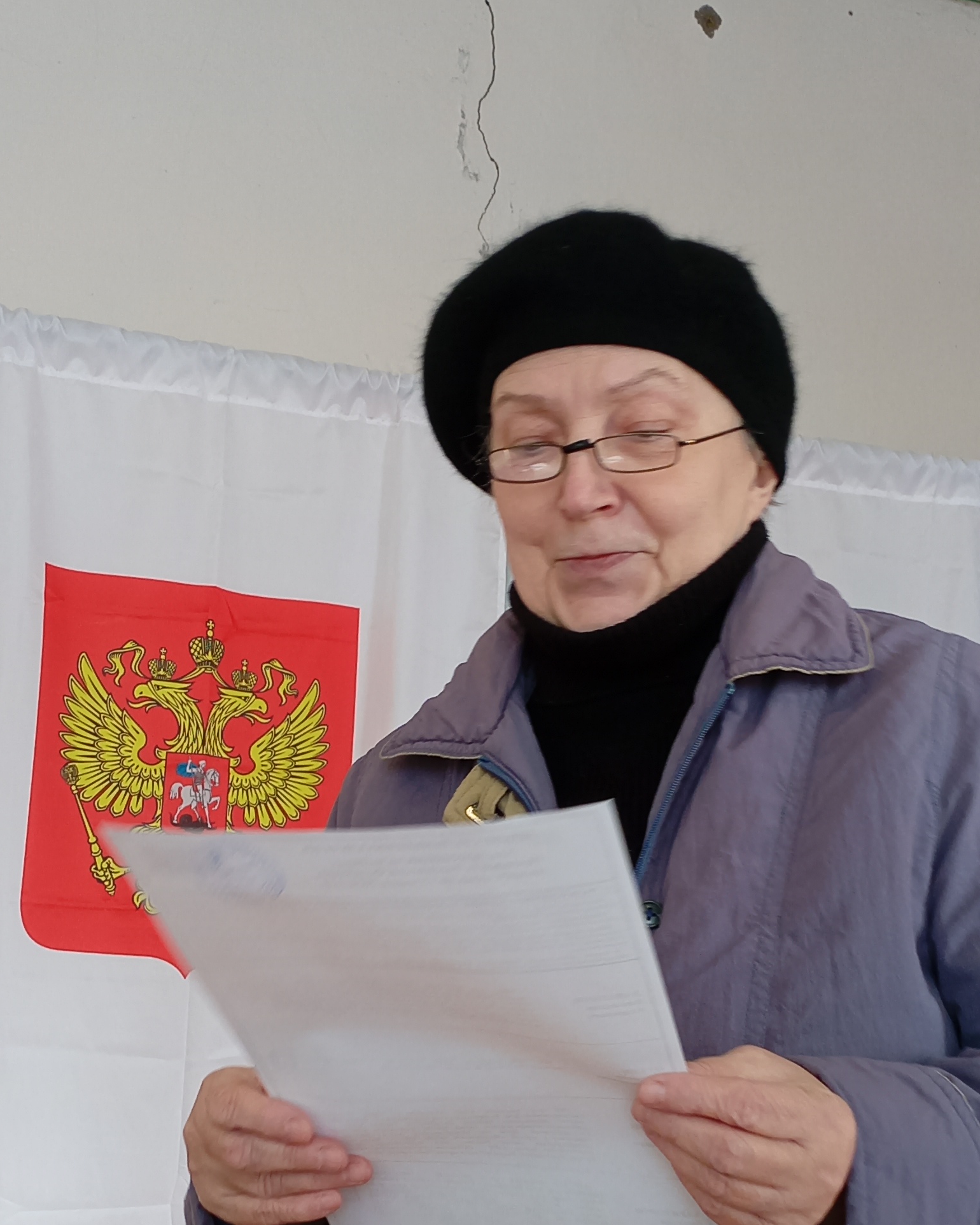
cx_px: 573
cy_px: 824
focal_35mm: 54
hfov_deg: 28.1
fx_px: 1958
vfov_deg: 34.4
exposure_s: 1/50
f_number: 1.8
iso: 106
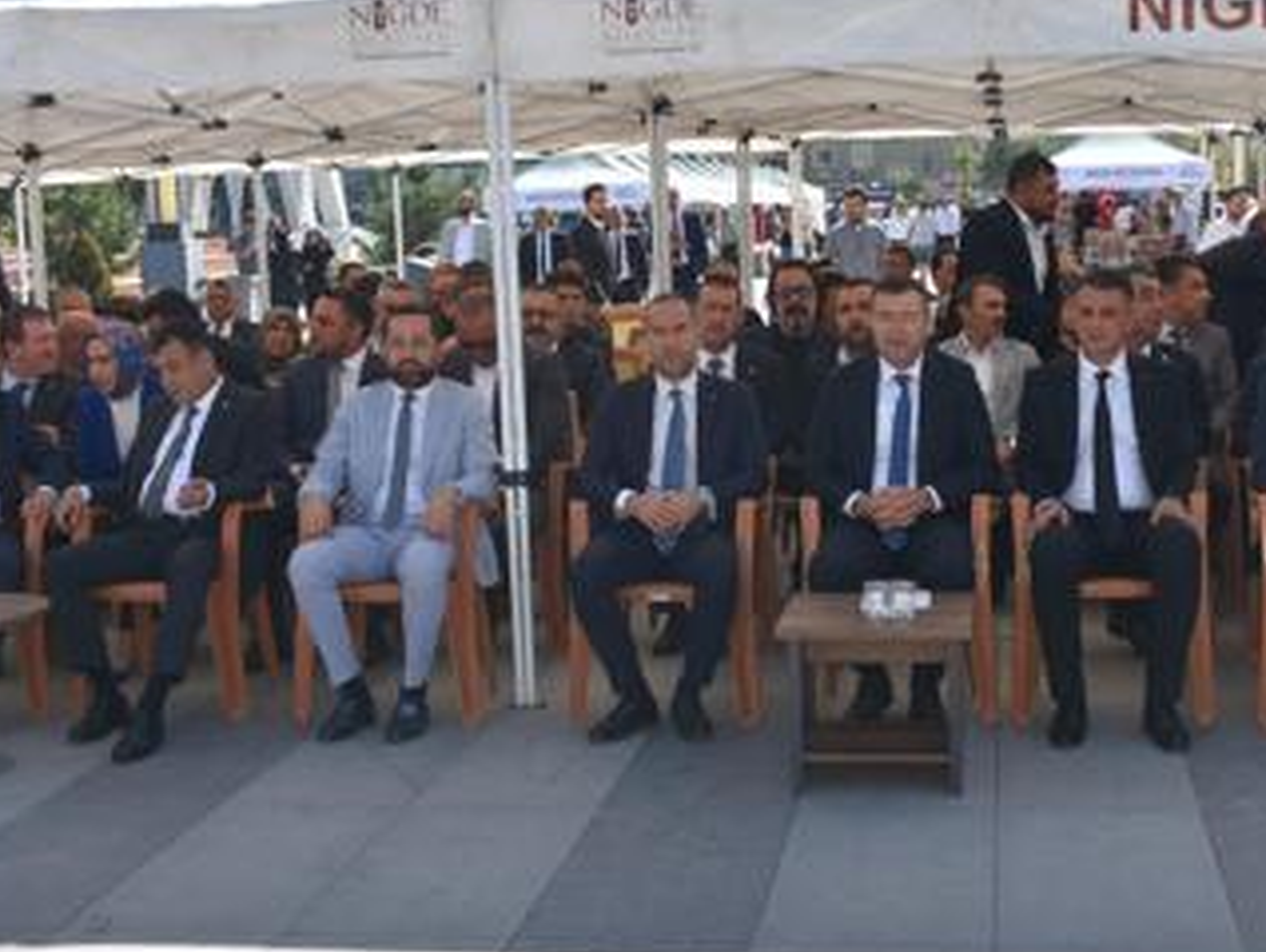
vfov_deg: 25.6
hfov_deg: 33.7
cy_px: 355
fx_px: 2086
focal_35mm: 57
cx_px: 740
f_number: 6.3
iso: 100
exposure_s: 1/250
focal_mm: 24
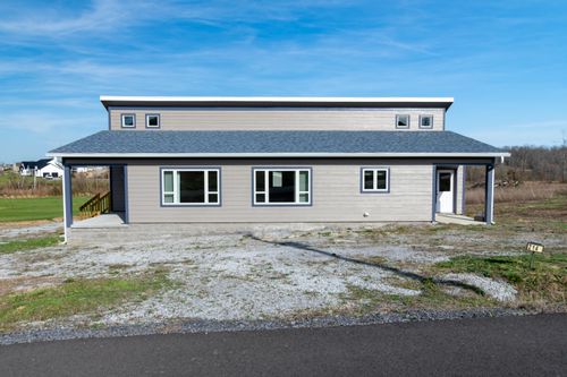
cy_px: 188
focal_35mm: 24
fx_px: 378
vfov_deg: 53.1
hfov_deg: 73.8
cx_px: 284
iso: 100
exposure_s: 1/160
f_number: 8
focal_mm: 16
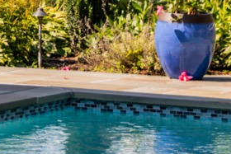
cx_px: -422
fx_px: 2016
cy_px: -140
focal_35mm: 314
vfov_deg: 4.3
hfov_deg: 6.1
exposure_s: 1/800
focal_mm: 44
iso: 64
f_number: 3.2
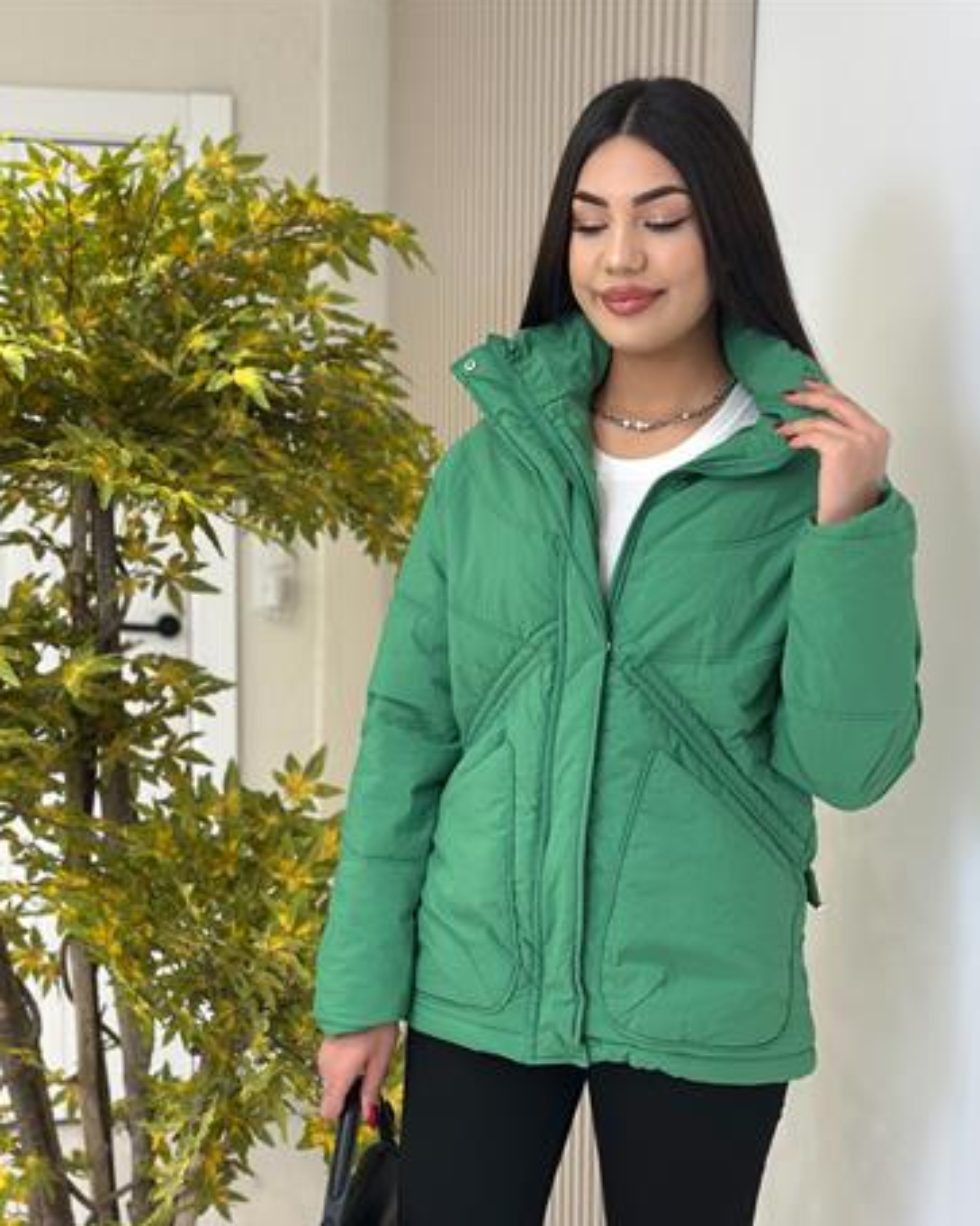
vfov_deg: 34.1
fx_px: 1995
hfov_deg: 27.6
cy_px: 714
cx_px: 475
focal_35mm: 55
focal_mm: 6.86
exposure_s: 1/100
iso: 80
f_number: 1.78
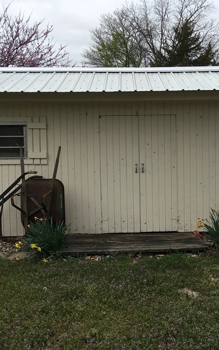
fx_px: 401
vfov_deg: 47.2
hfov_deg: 30.3
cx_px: 146
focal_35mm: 42
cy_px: 177
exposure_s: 1/1374
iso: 25
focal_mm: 4.15
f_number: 2.2
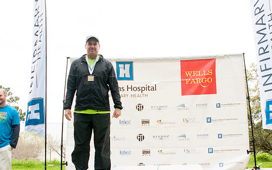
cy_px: 110
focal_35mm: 47
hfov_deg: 42.5
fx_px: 349
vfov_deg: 27.3
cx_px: 153
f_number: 5.6
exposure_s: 1/160
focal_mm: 24
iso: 800
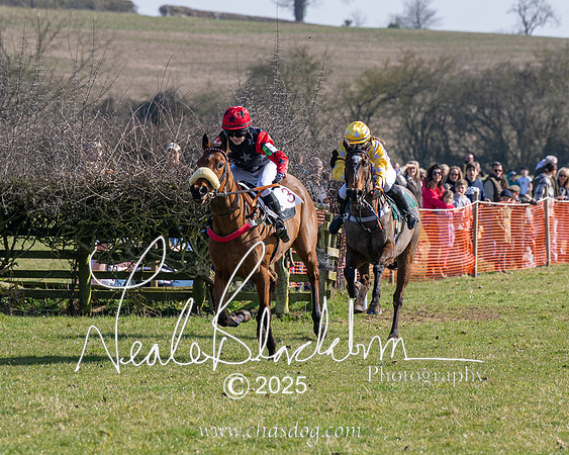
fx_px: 5025
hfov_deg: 6.5
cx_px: 236
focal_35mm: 298
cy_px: 177
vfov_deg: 5.2
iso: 200
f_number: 4
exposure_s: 1/2000
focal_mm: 120
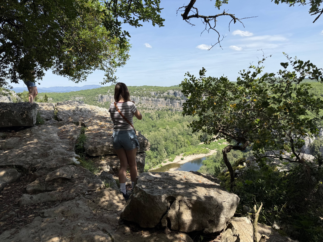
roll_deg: +3.1
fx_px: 224
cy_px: 121
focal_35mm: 24
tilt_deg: -8.4
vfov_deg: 56.8
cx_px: 162
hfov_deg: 71.6
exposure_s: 1/3279
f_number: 1.78
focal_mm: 6.76
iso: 80
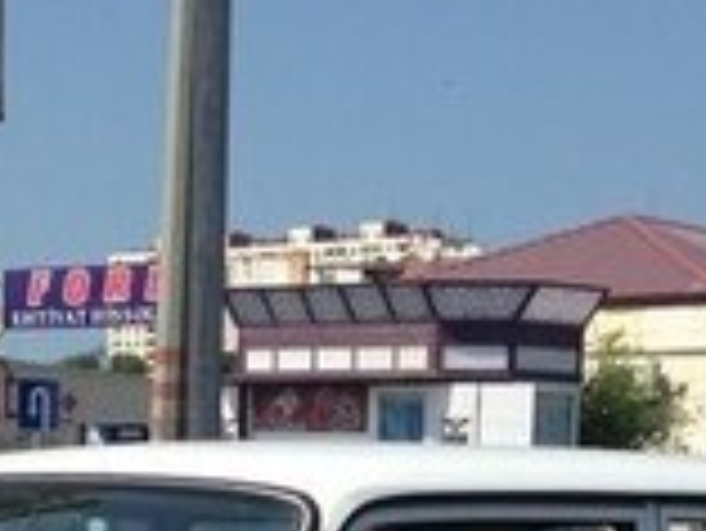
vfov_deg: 10.1
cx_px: 157
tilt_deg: -10.2
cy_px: 970
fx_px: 2837
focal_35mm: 139
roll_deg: -1.8
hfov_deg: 14.1
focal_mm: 4.12
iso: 50
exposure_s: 1/2358
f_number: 2.4
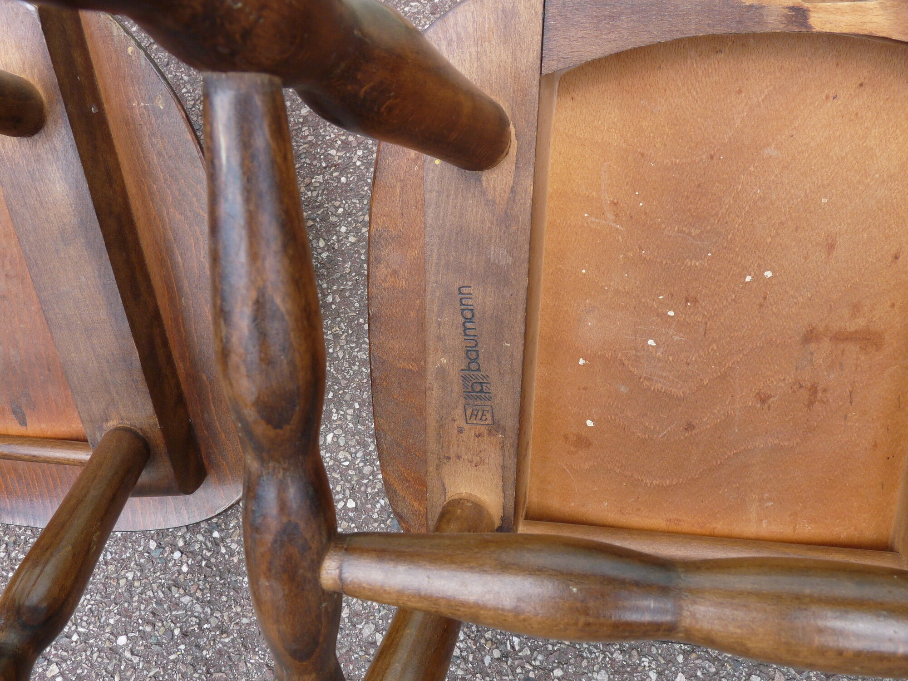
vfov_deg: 51.4
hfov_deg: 65.3
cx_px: 454
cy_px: 340
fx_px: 708
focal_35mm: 27
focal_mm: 4.8
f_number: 4
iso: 100
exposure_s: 1/160
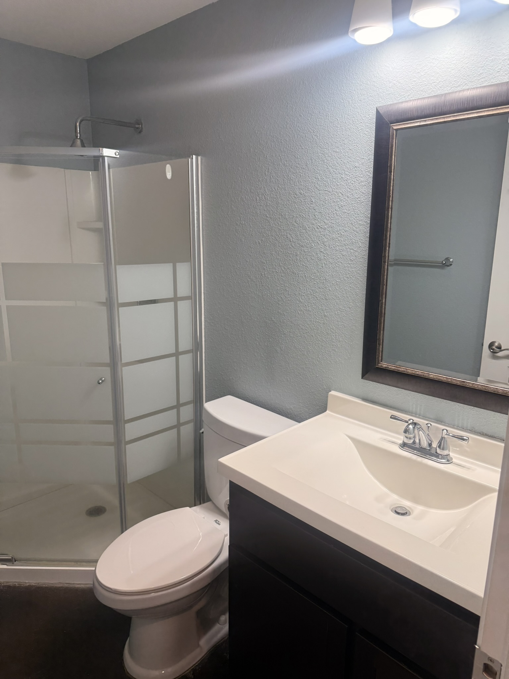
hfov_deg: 56.8
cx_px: 254
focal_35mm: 24
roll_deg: -0.3
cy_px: 340
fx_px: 471
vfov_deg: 71.6
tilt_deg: -13.0
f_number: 1.78
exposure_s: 1/120
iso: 100
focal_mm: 6.76
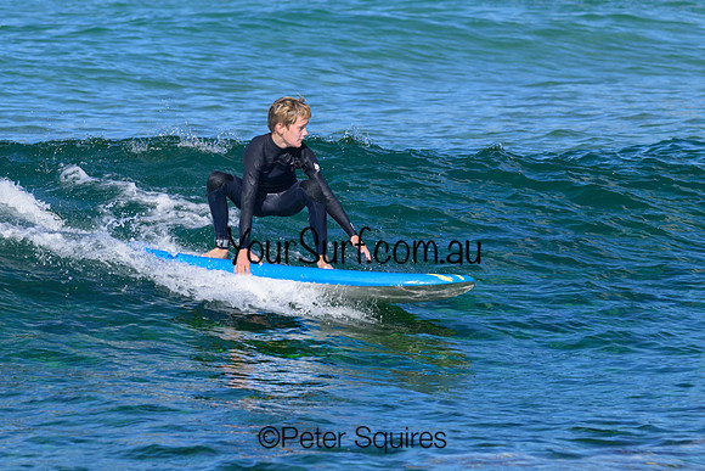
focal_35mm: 384
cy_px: 148
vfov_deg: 3.6
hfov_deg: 5.4
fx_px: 7531
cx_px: 270
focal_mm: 280
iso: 400
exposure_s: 1/1600
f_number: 7.1
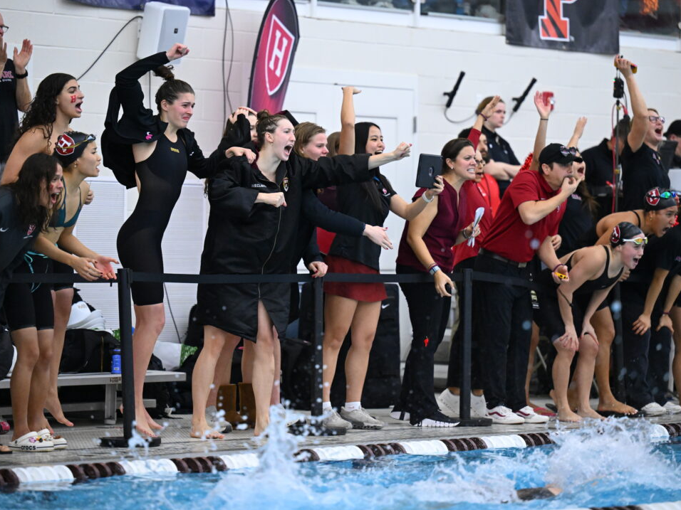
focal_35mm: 163
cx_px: 351
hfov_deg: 12.1
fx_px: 3207
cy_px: 255
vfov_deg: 9.1
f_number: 2.8
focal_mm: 150
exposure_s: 1/2000
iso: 6400
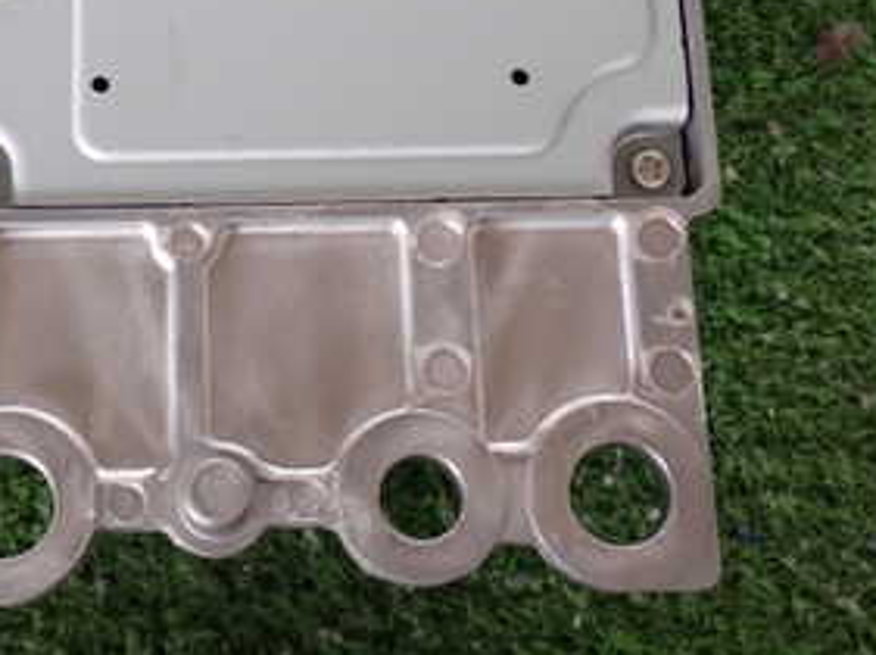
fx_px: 1946
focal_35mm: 77
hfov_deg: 25.2
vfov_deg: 18.8
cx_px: 256
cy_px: 62
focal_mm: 6.37
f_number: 2.5
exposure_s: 1/40
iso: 200
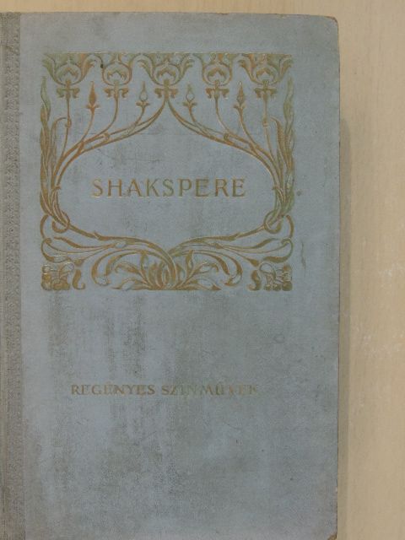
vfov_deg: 32.2
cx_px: 202
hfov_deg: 24.4
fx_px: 936
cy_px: 270
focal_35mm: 60
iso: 640
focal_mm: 10.7
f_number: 3.7
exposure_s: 1/50
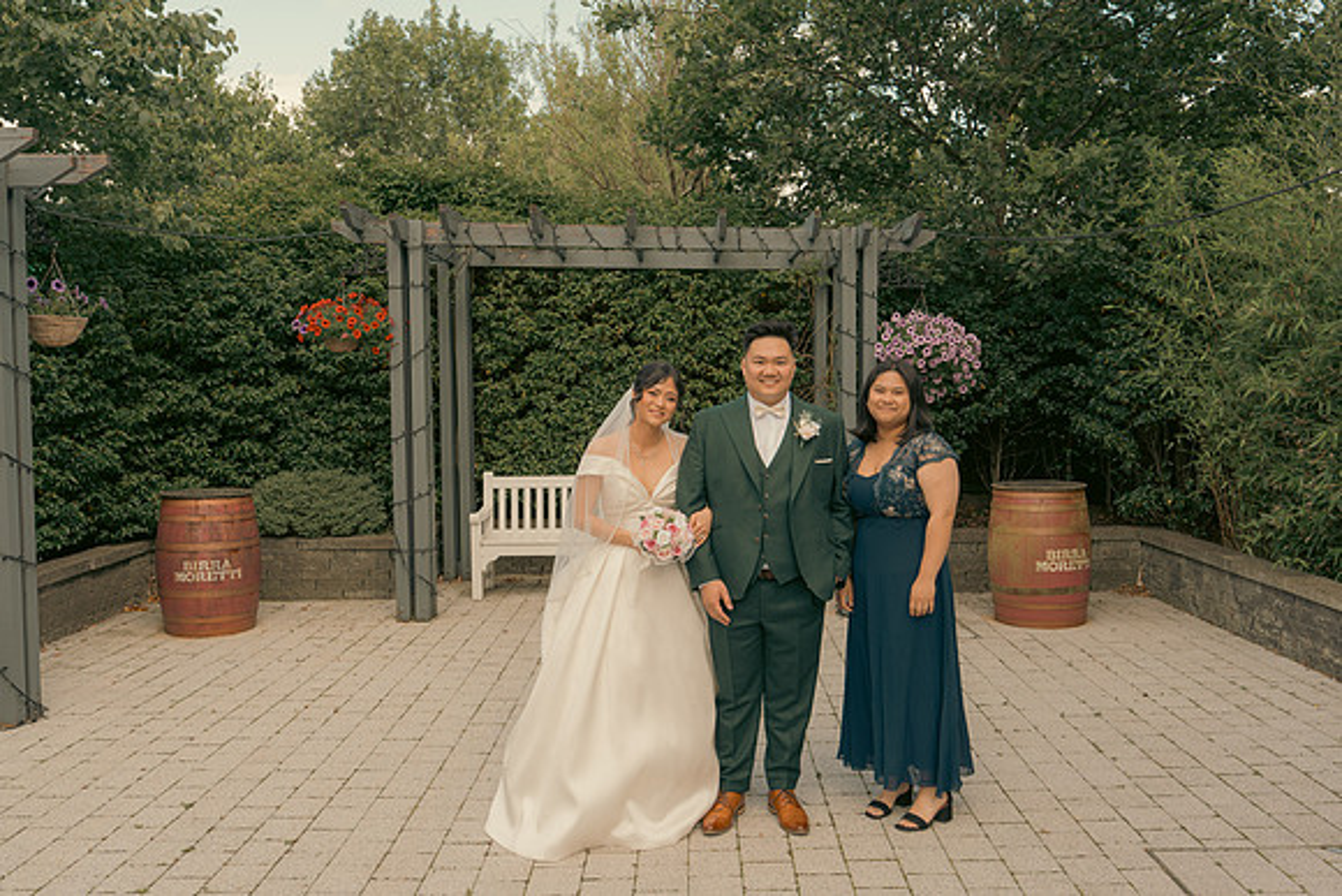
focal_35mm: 31
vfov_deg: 42.3
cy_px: 448
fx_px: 1156
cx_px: 671
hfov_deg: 60.3
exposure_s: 1/160
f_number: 5.6
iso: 160
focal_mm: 31
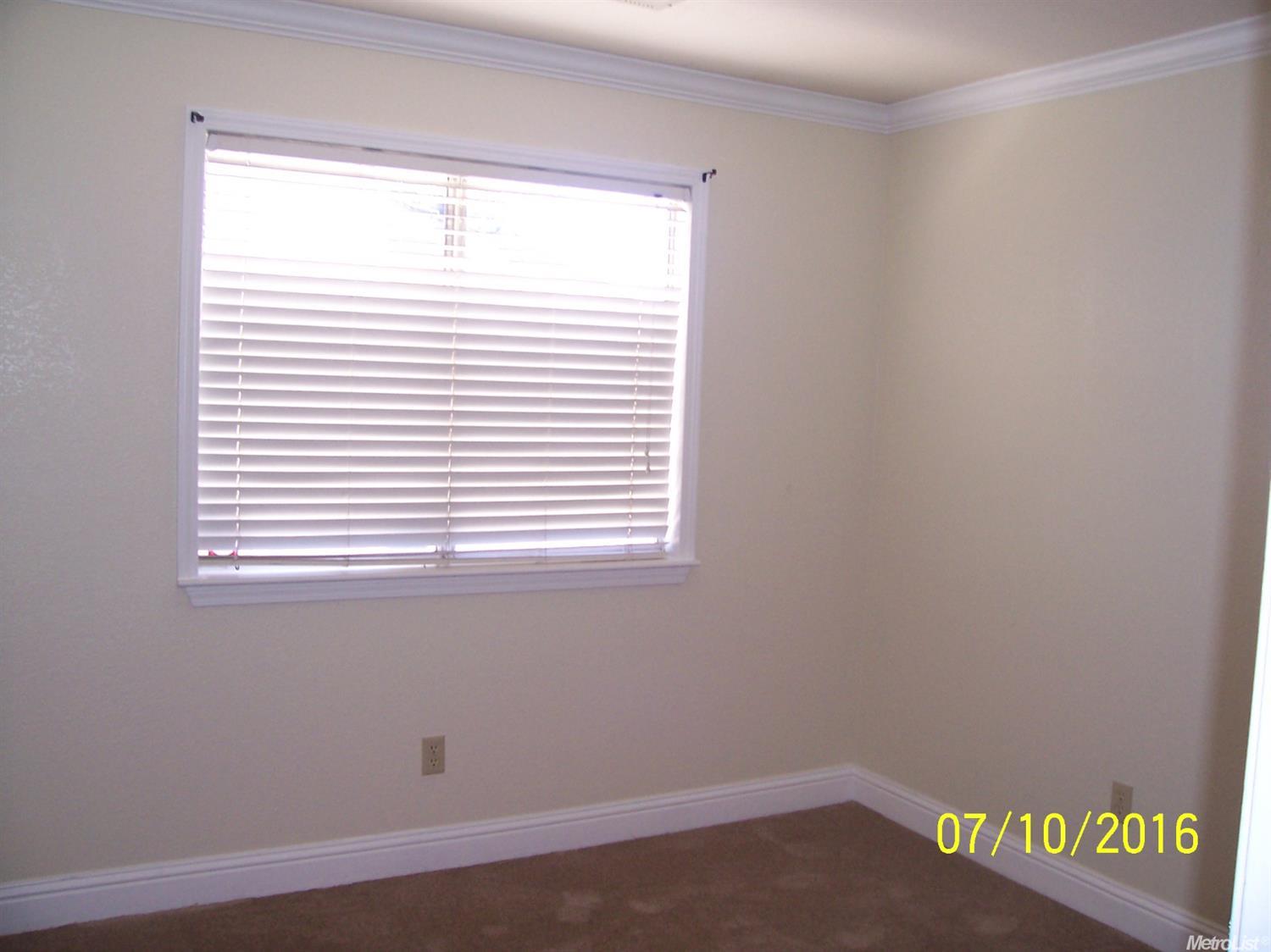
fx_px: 1248
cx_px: 636
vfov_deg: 41.8
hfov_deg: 54.0
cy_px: 476
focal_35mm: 34
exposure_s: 1/60
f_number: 2.7
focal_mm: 5.6
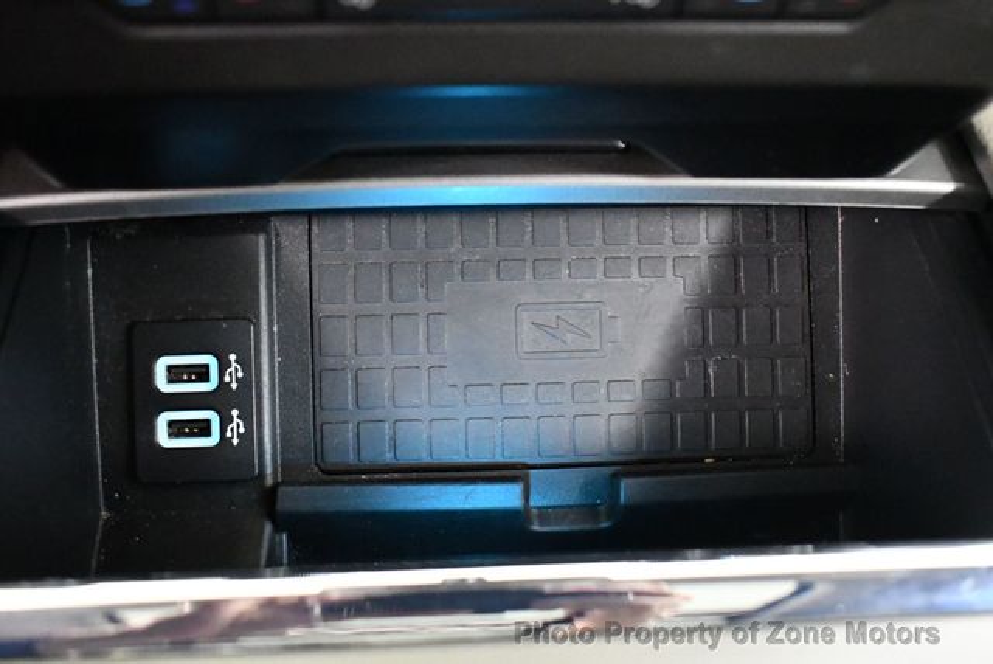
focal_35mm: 36
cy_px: 332
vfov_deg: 36.9
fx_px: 994
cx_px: 496
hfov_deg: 53.1
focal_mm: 18
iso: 8000
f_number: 3.5
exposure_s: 1/60
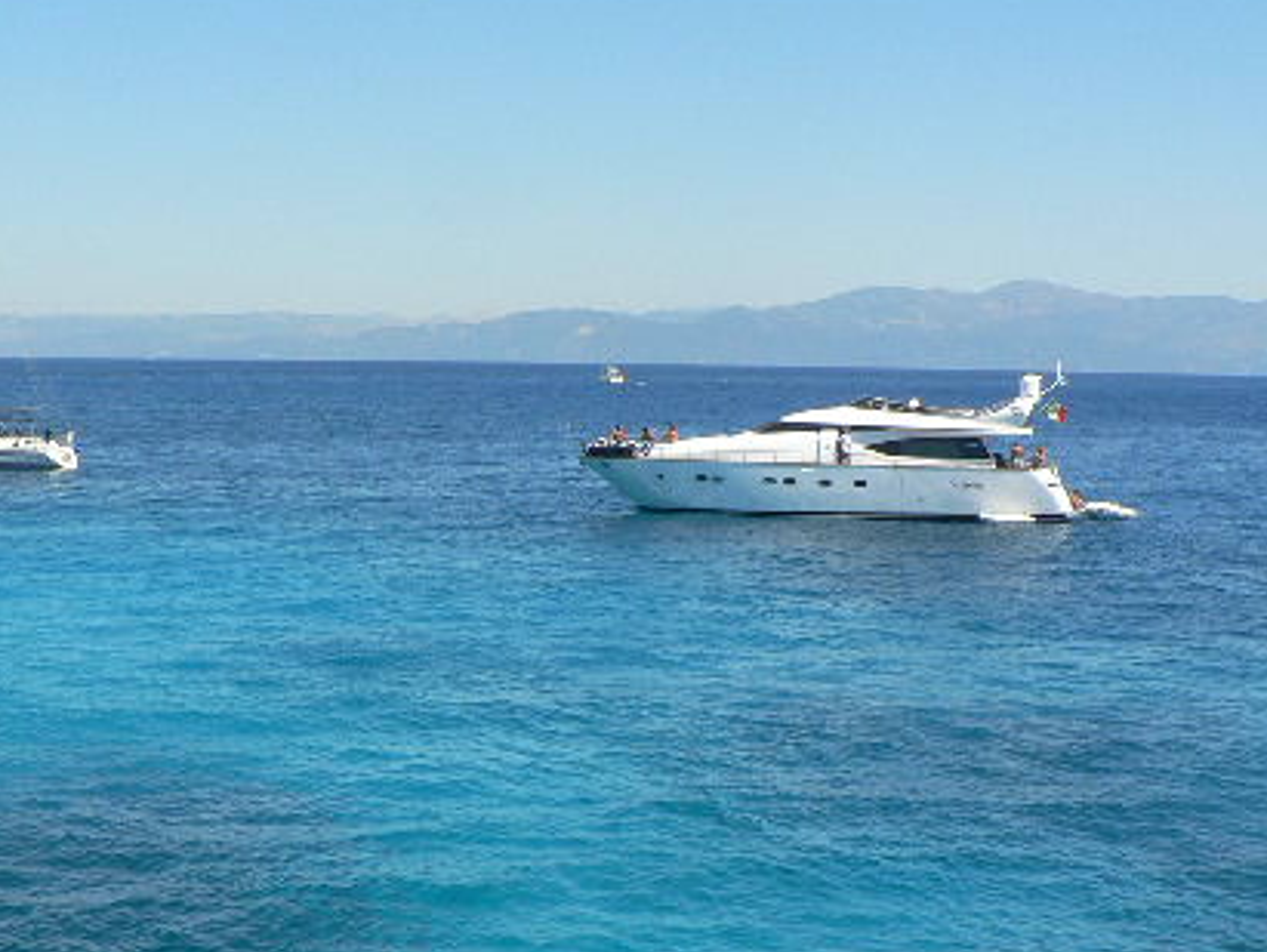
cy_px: 644
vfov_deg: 26.0
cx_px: 382
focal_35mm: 56
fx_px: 2051
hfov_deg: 33.9
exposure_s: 1/400
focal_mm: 6
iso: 80
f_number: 5
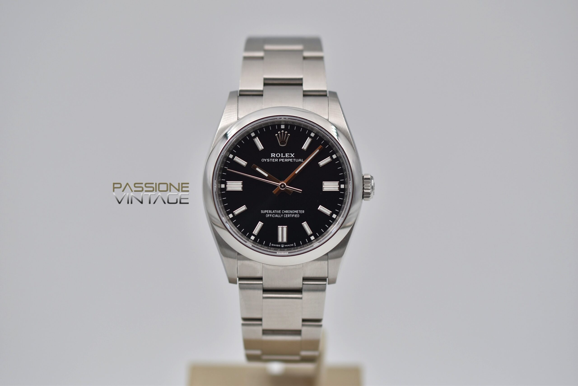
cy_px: 193
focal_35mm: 135
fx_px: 2169
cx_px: 289
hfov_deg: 15.2
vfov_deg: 10.2
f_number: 3.3
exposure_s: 1/125
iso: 100
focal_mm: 90
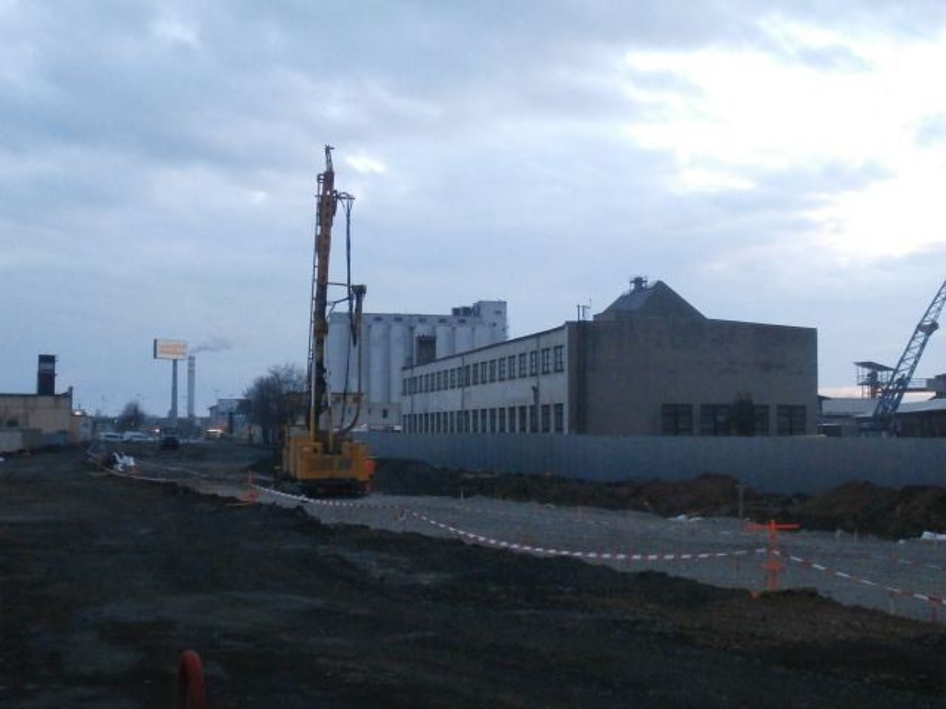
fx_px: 1284
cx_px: 473
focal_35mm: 47
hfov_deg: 40.4
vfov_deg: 30.9
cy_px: 354
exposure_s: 1/125
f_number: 4.2
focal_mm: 8.29
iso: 800
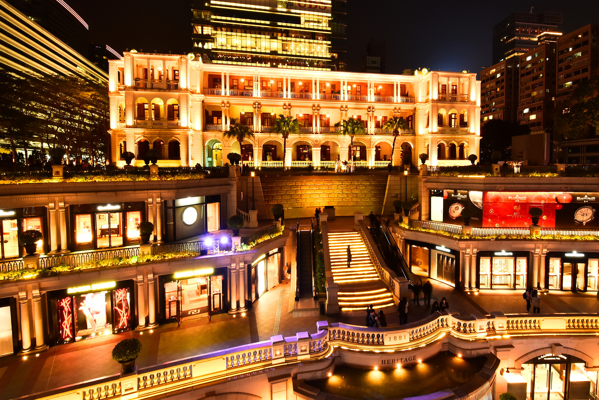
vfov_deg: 77.3
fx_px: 250
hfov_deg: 100.4
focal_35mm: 15
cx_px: 300
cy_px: 200
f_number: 9
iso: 400
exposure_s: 1
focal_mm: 10
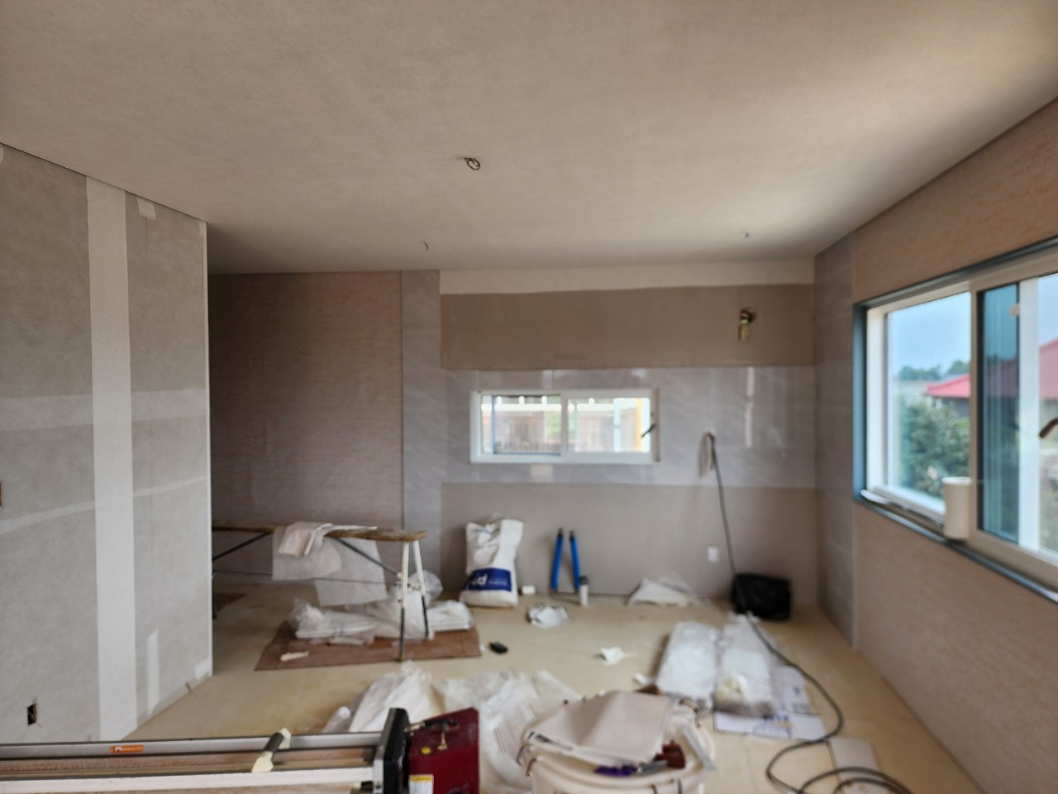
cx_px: 529
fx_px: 703
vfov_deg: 58.9
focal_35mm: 23
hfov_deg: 73.9
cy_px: 397
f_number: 1.8
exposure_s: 1/180
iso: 64
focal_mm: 6.4
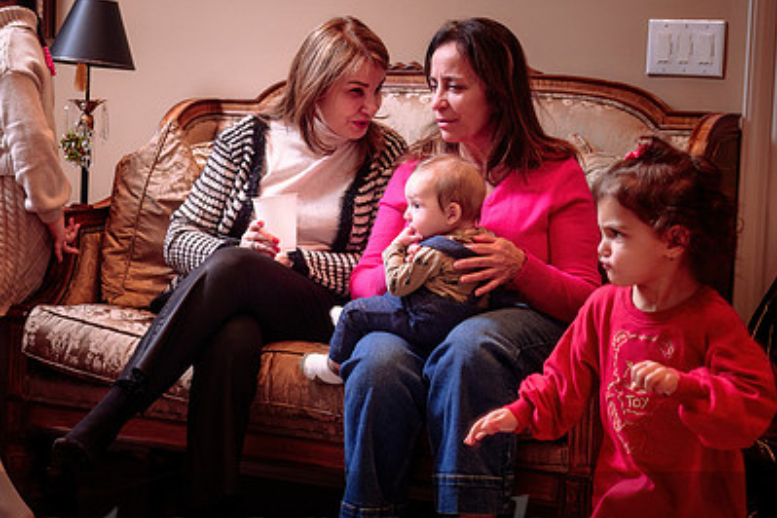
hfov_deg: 24.6
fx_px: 1770
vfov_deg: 16.7
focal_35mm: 82
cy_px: 245
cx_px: 258
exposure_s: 1/80
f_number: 5
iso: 500
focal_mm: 53
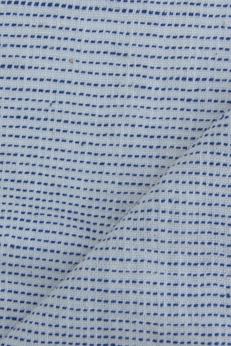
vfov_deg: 22.1
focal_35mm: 92
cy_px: 160
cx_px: 124
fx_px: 885
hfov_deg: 14.9
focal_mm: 32
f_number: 5.6
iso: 400
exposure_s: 1/250
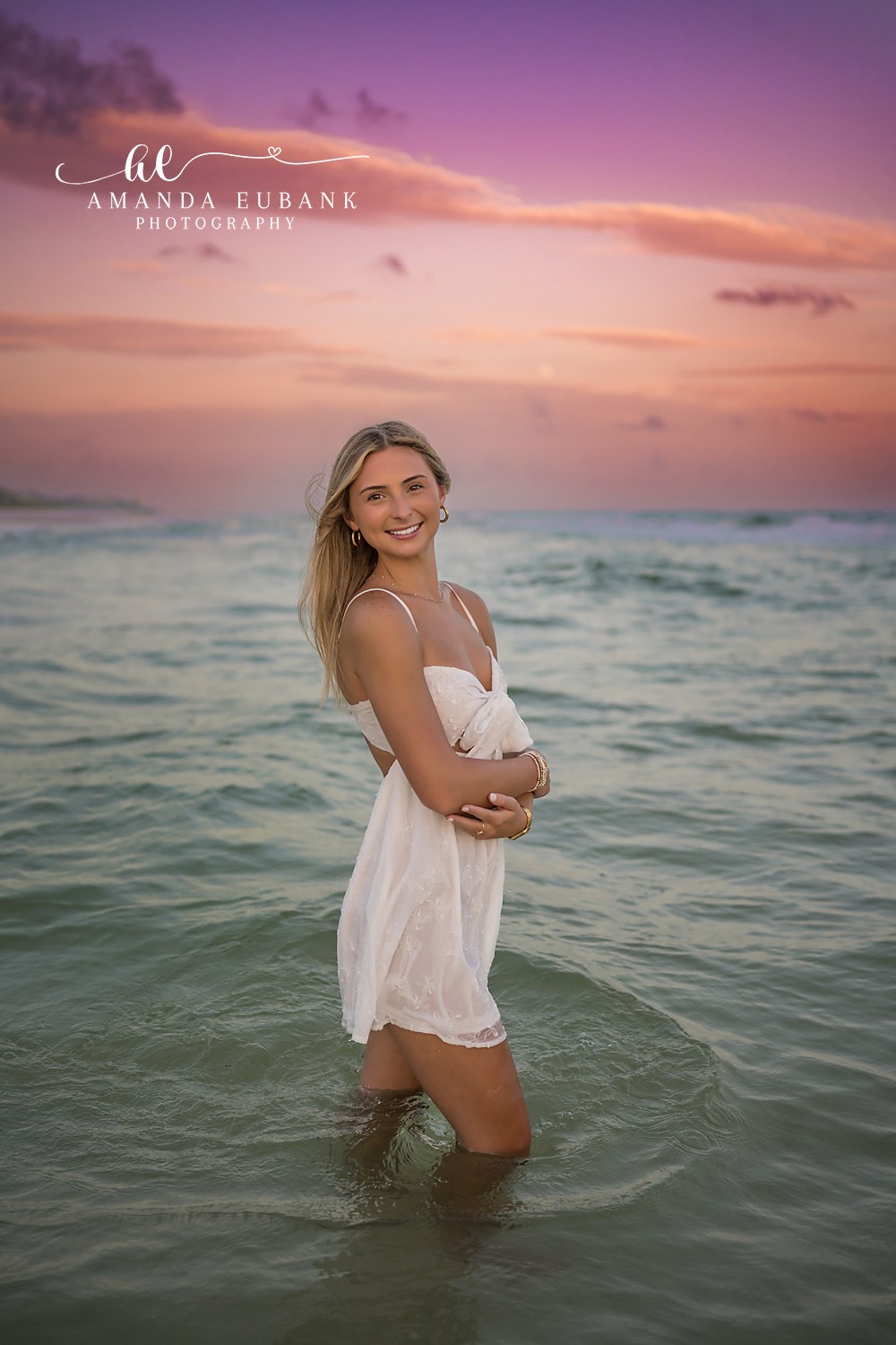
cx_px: 448
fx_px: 1307
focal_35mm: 35
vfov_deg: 54.4
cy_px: 672
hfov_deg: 37.9
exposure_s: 1/2000
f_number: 1.8
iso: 320
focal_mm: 35
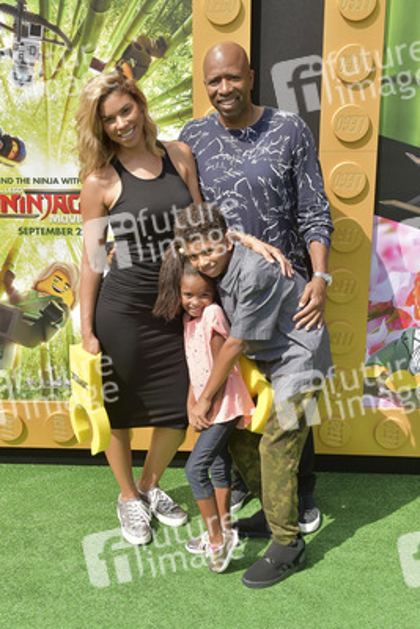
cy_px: 314
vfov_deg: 54.4
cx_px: 210
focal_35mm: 35
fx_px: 612
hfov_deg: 37.9
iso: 200
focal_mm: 35
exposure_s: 1/320
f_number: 6.3
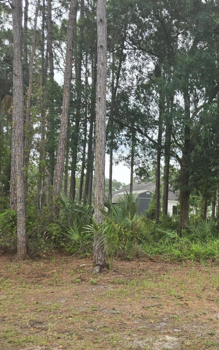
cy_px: 223
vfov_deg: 46.7
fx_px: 401
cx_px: 213
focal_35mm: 42
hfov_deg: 28.8
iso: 80
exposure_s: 1/2066
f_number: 1.8
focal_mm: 5.4
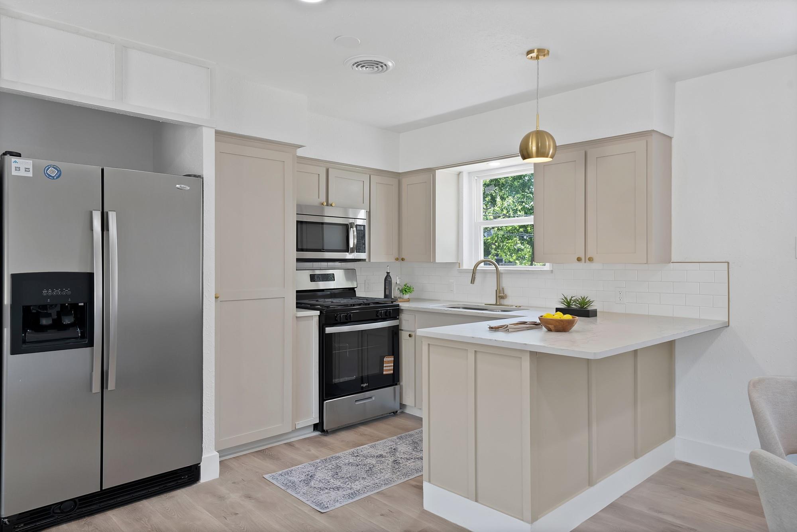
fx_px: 509
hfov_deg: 76.1
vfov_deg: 55.1
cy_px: 266
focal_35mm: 23
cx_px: 398
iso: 640
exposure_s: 1/5
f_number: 9
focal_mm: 23
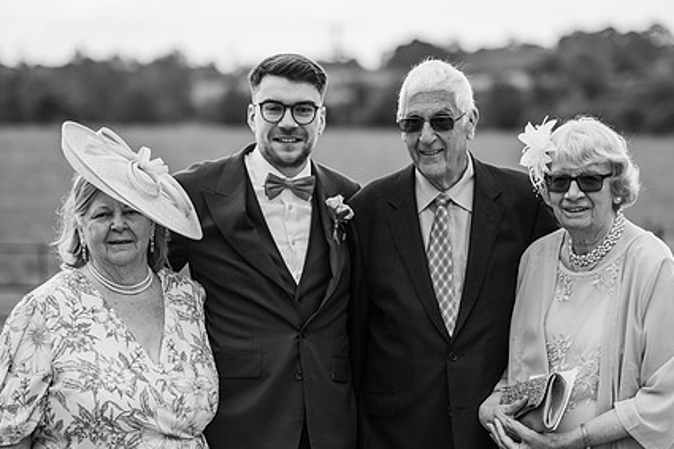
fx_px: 2171
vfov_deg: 11.8
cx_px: 368
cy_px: 297
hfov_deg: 17.6
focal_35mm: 116
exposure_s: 1/640
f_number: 2.2
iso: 100
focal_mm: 85
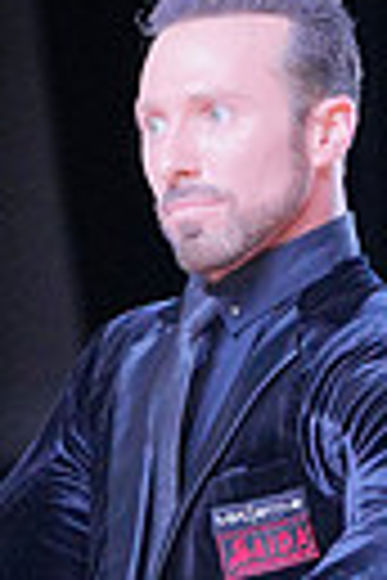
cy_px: 1025
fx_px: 11851
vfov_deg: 2.8
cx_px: 151
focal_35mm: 735
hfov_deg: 1.9
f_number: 5.6
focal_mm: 164
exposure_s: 1/400
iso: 4000
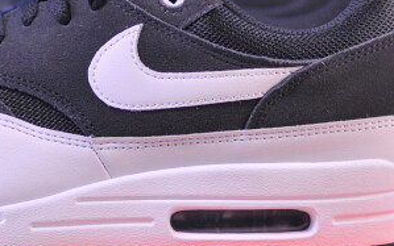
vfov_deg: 6.4
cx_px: 58
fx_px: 2191
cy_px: -22
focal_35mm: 204
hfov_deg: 10.2
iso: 250
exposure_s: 1/320
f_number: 2
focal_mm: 50
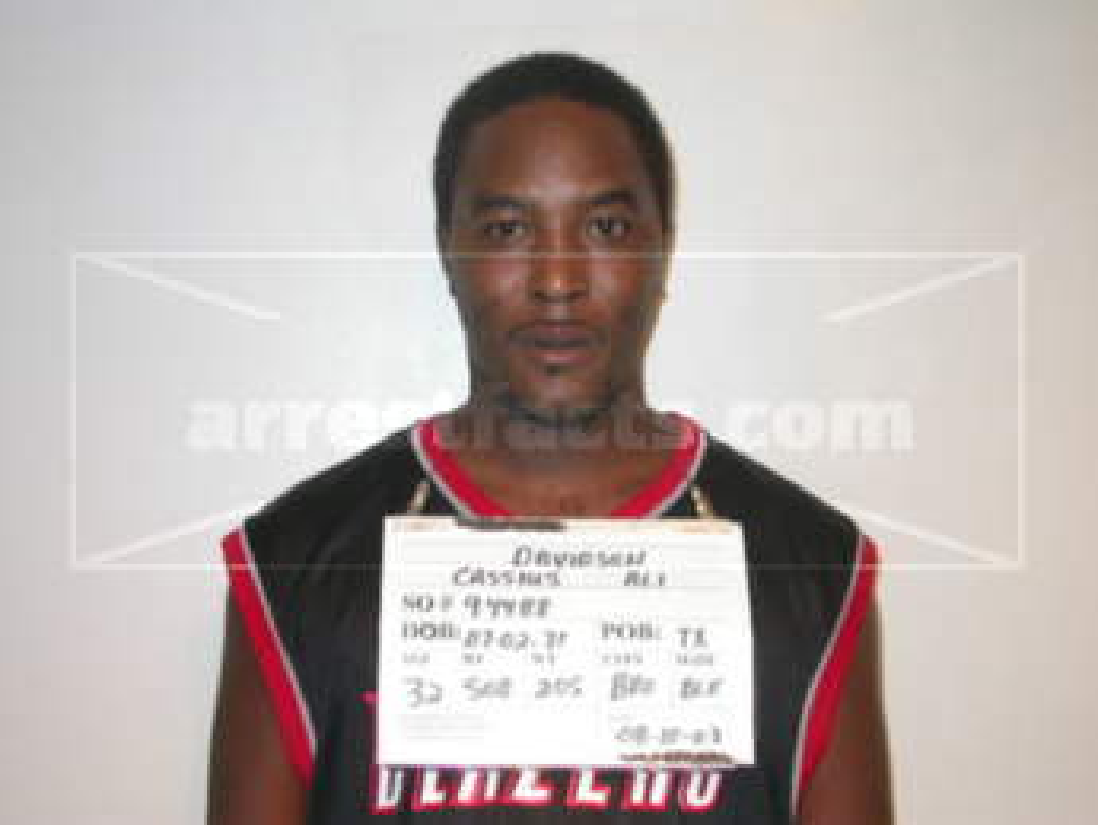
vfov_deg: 25.2
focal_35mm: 58
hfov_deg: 33.2
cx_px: 549
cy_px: 412
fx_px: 1840
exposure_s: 1/60.3
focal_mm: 12
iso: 100
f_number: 3
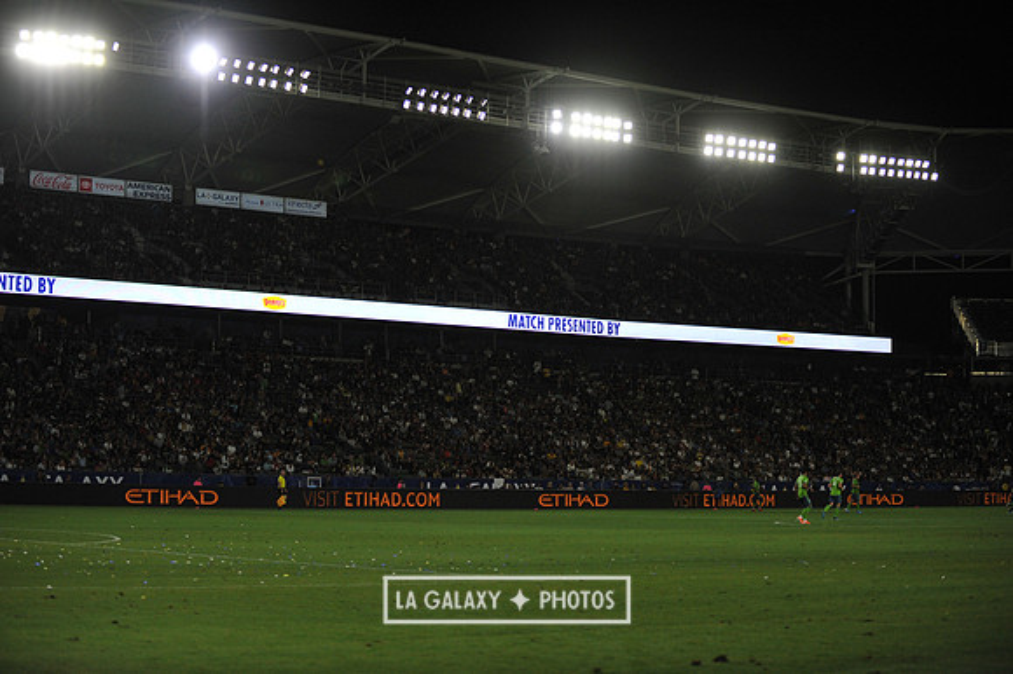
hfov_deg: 28.9
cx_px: 506
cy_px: 337
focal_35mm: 70
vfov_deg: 19.4
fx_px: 1969
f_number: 2.8
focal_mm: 70
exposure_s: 1/3200
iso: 1600
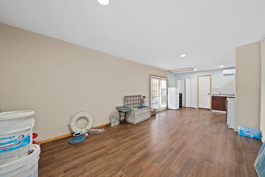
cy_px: 88
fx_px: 88
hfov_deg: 112.6
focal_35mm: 12
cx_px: 132
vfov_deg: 90.1
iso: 640
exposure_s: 1/3
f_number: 8
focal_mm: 12
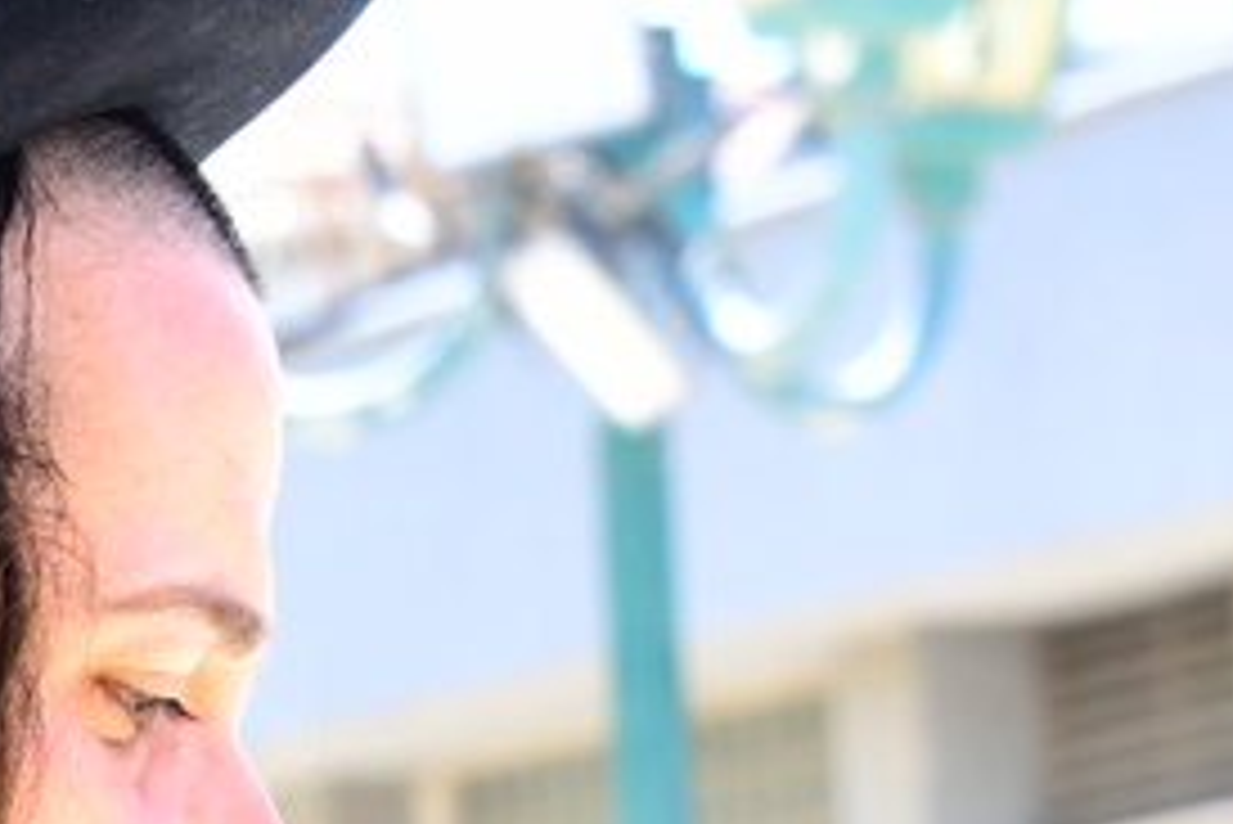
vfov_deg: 3.5
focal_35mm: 398
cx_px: 63
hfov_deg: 5.2
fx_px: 13638
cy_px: 943
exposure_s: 1/500
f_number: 8
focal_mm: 78
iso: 1250
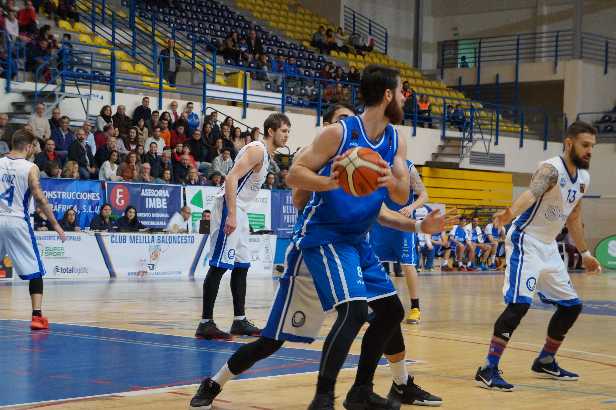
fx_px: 1411
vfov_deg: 16.5
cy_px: 205
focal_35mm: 82
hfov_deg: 24.6
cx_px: 308
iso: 1600
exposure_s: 1/160
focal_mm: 55
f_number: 5.6
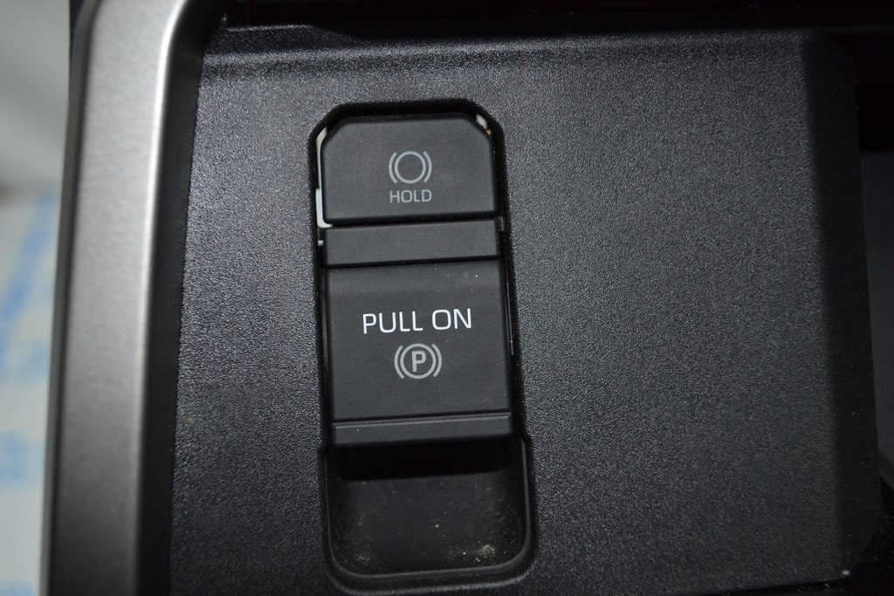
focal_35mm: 39
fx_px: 969
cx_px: 447
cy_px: 298
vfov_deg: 34.2
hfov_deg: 49.5
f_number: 4.2
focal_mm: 26
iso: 180
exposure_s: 1/60
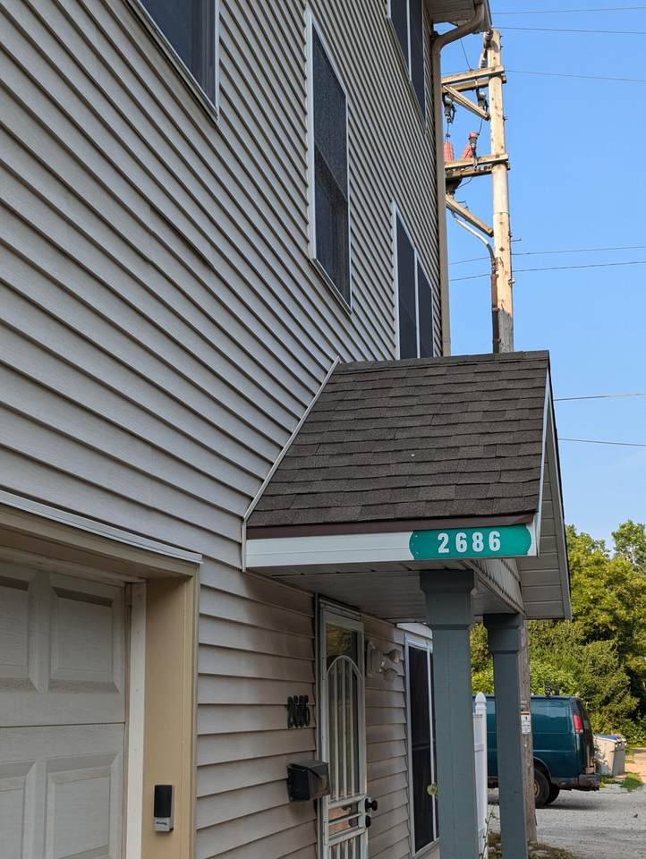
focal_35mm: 48
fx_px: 1192
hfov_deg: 30.3
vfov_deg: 39.6
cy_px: 430
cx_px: 323
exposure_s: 1/1055
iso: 47
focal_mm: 6.81
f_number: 1.85
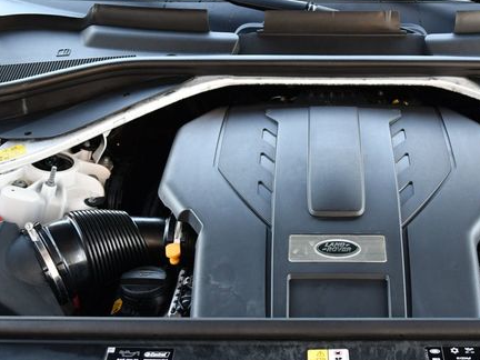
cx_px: 318
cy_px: 152
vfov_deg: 25.6
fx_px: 790
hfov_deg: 33.5
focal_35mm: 57
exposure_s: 1/200
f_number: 3.8
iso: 800
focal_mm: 20
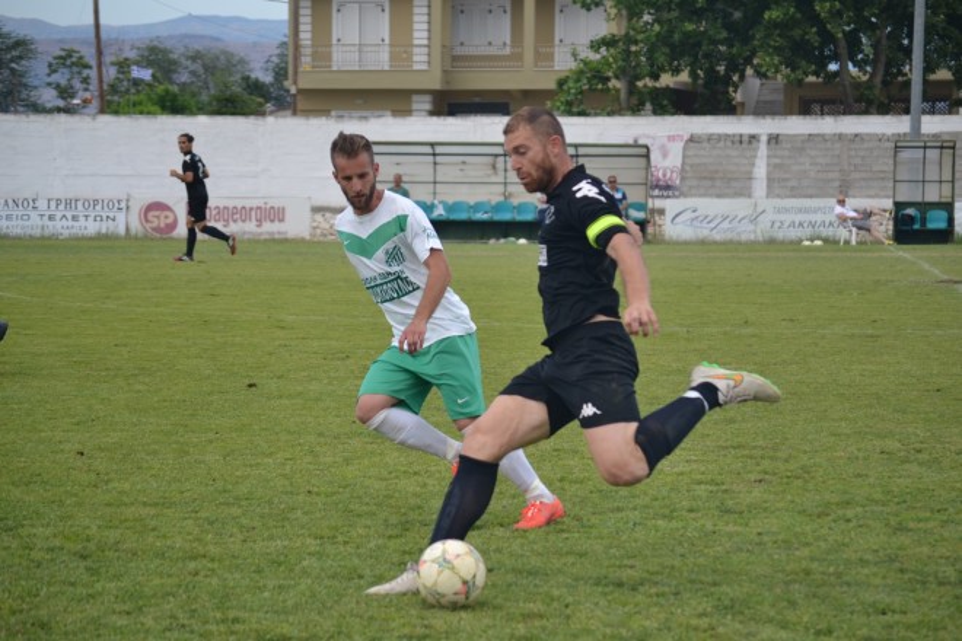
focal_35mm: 129
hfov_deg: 15.9
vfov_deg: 10.6
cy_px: 320
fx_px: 3447
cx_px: 481
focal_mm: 86
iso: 400
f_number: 4.5
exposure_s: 1/1000
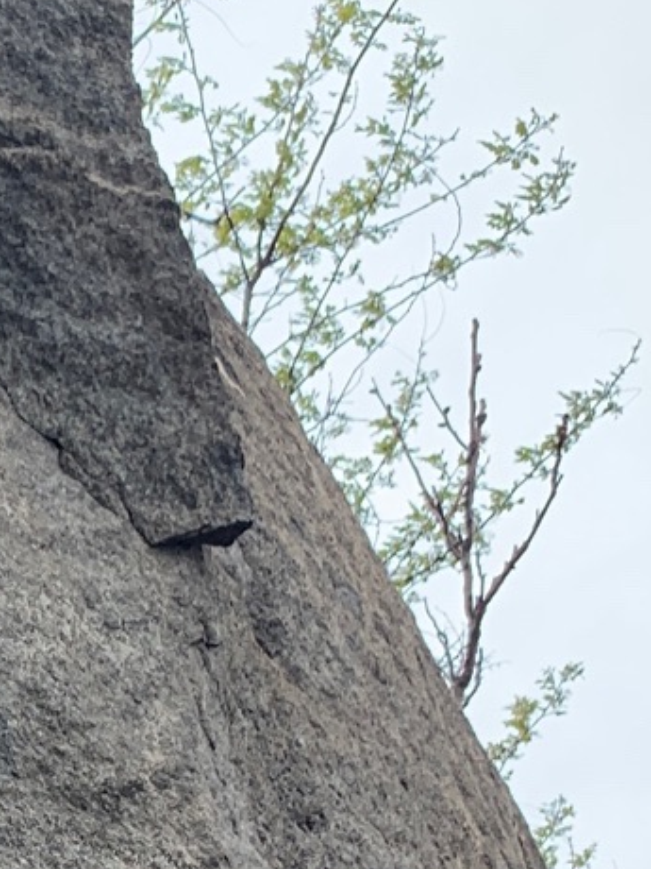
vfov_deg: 17.0
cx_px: -451
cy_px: 912
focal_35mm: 113
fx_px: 2833
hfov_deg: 12.2
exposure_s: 1/627
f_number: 1.8
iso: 25
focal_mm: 4.25
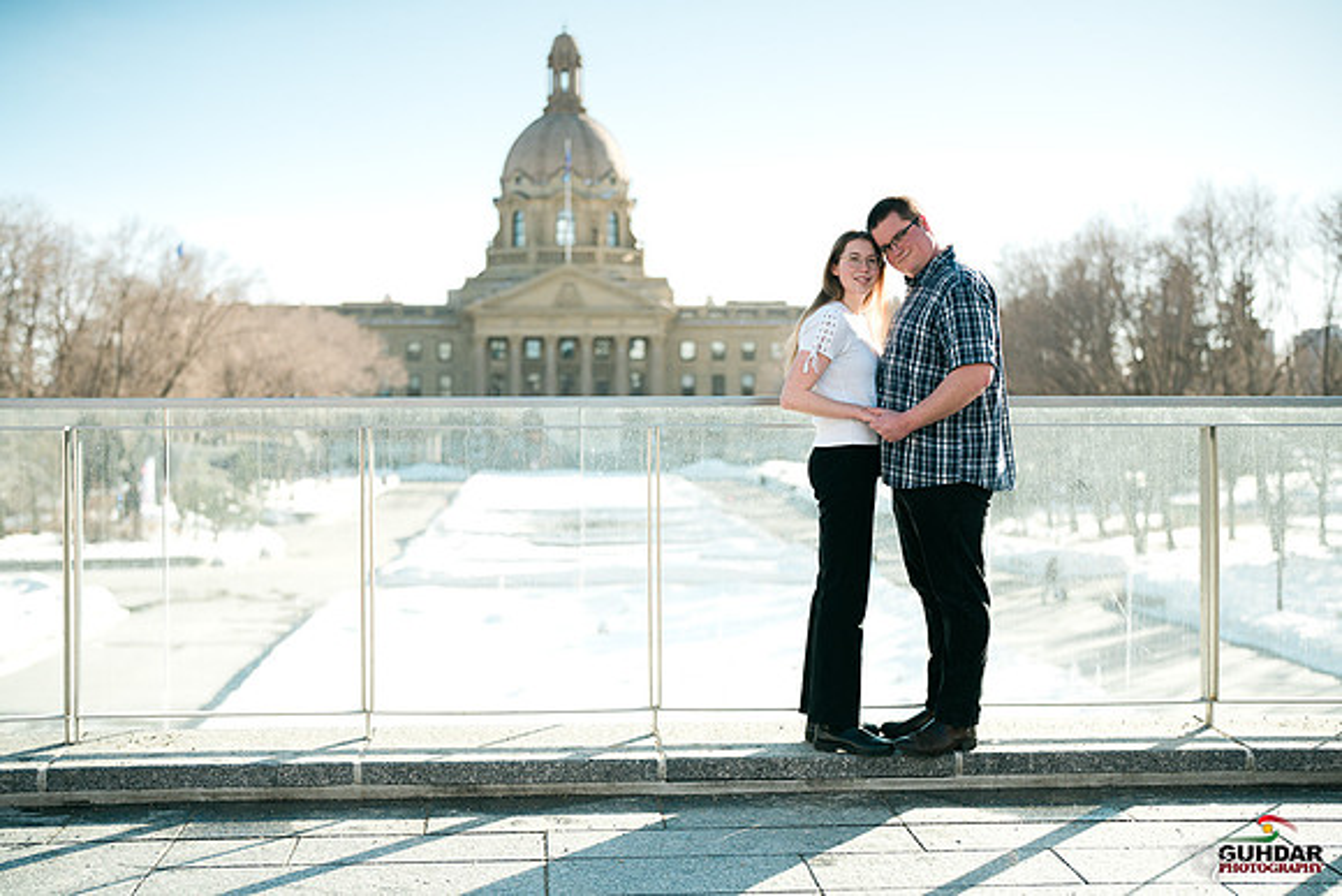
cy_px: 448
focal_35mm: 50
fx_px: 1864
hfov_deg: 39.6
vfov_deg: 27.0
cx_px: 671
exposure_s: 1/8000
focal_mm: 50
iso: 320
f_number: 2
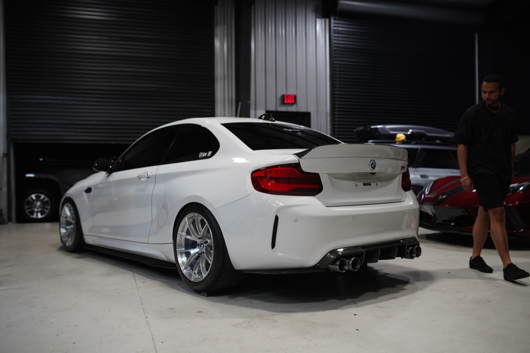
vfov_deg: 37.8
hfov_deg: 54.4
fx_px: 515
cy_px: 176
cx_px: 265
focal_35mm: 35
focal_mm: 35
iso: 1600
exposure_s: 1/200
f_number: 2
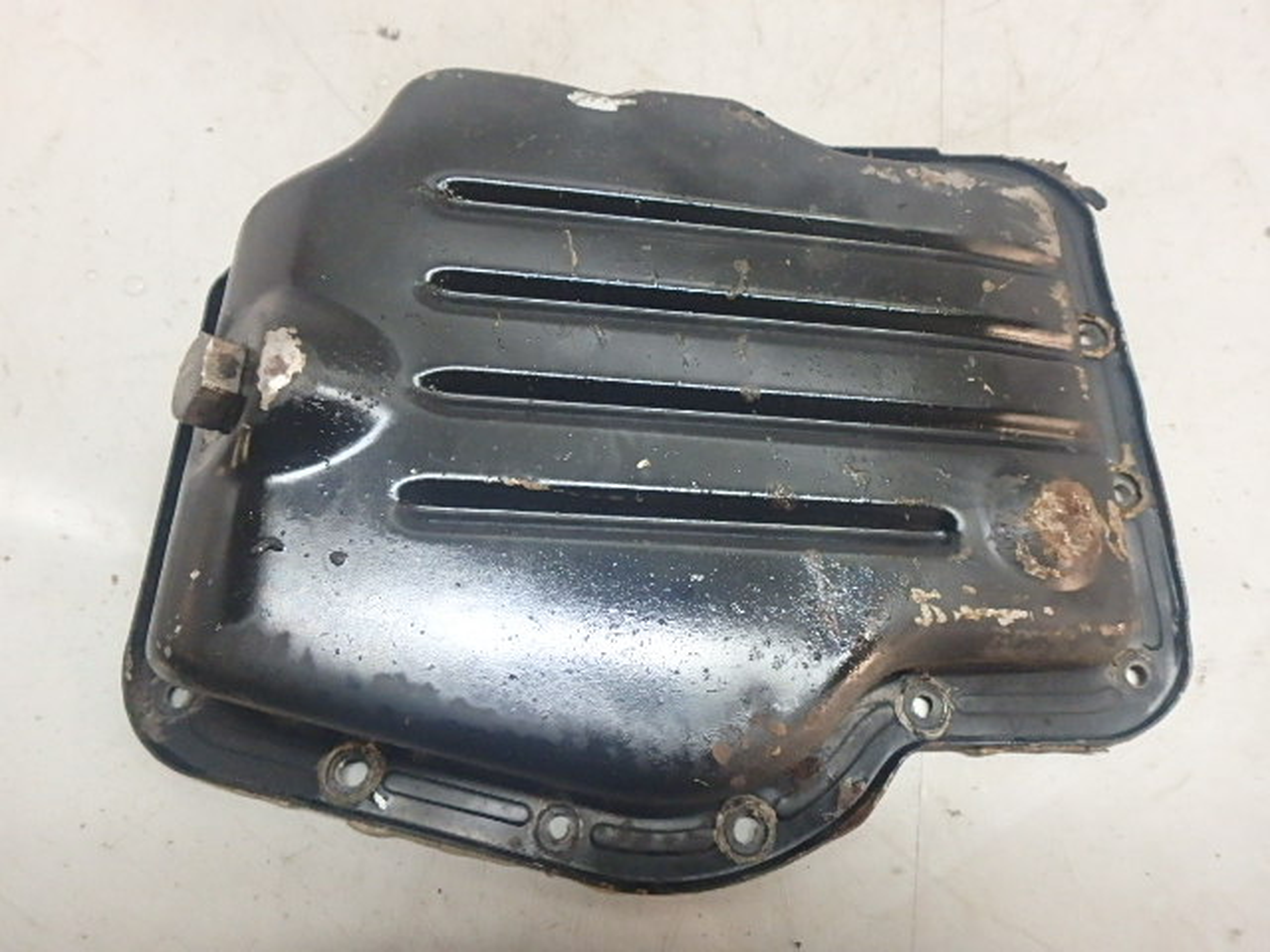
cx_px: 635
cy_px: 476
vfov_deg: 63.4
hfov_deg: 79.0
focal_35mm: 21
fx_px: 770
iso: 800
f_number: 3.5
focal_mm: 3.7
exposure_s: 1/60
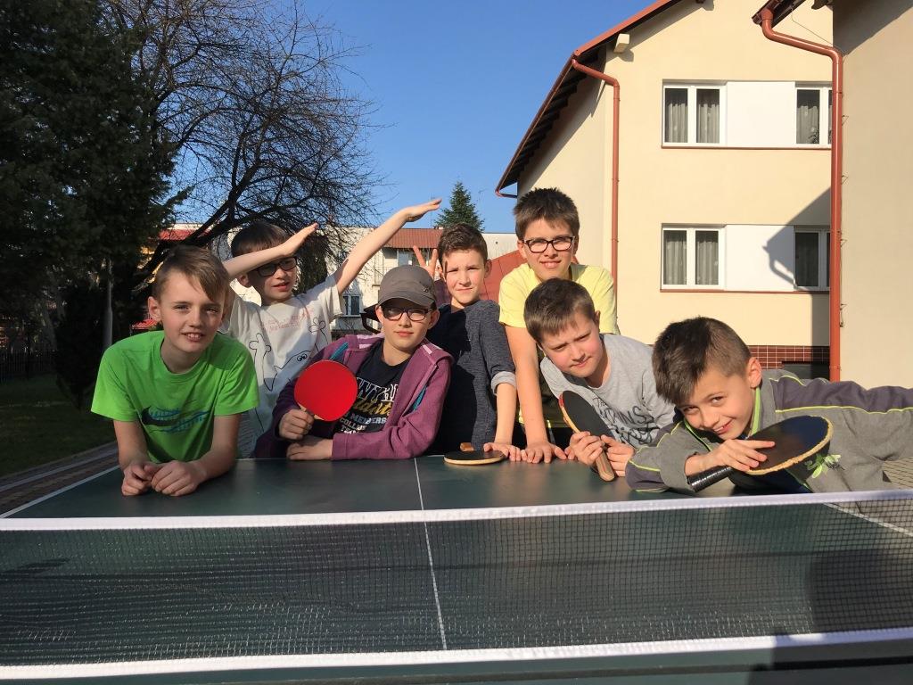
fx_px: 739
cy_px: 342
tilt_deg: +0.5
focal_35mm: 28
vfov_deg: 49.7
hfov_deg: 63.4
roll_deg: -0.3
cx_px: 456
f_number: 1.8
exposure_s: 1/2457
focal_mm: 3.99
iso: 20
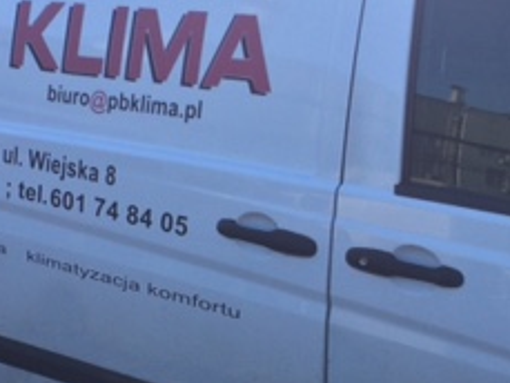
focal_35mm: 81
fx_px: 1194
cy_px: 247
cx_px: 274
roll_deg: -0.1
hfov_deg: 24.1
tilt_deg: -10.8
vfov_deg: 18.2
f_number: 2.2
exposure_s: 1/892
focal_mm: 4.15
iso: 32
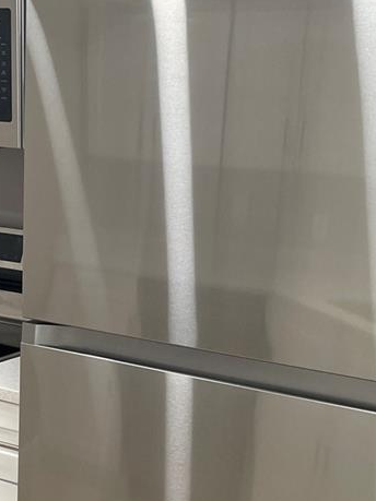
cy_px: 331
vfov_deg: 28.4
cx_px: 143
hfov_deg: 21.6
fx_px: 985
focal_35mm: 68
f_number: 1.6
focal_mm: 4.2
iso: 125
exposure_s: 1/120
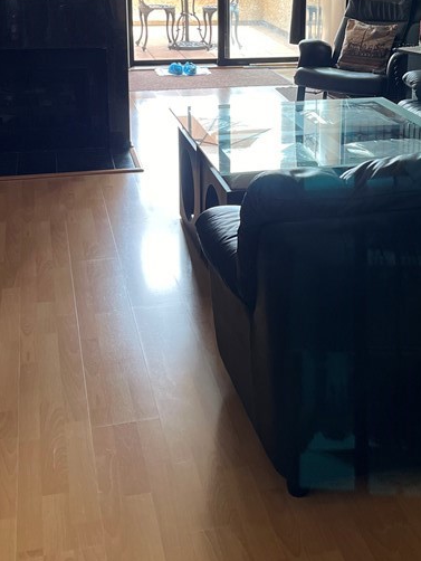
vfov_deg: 35.3
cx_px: 302
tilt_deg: -15.9
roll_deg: -1.3
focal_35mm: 53
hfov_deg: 27.3
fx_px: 859
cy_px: 135
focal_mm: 5.1
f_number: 1.6
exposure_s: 1/120
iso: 125
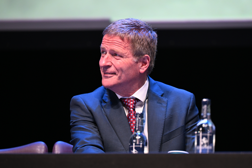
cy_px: 84
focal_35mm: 200
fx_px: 1400
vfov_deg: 6.9
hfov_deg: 10.3
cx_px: 126
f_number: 2.8
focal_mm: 200
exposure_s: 1/200
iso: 800
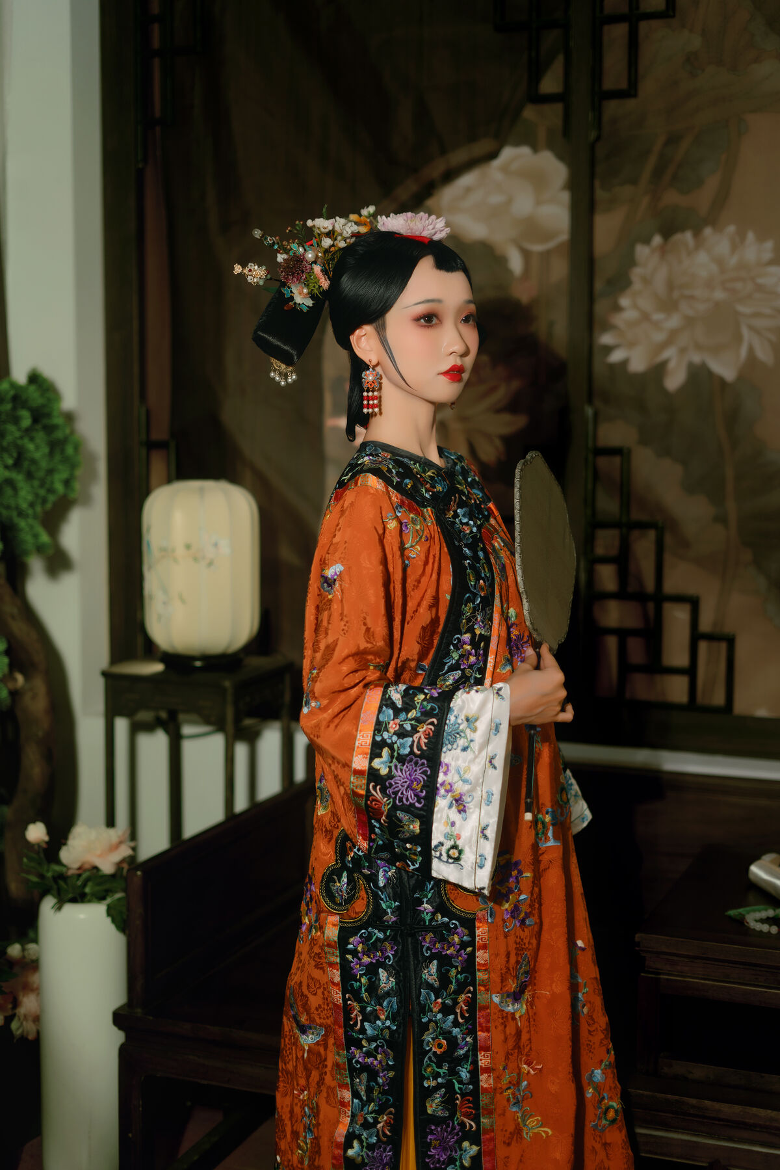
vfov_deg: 39.6
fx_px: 1624
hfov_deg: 27.0
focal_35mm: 50
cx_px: 390
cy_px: 585
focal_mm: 50
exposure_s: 1/160
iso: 100
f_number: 2
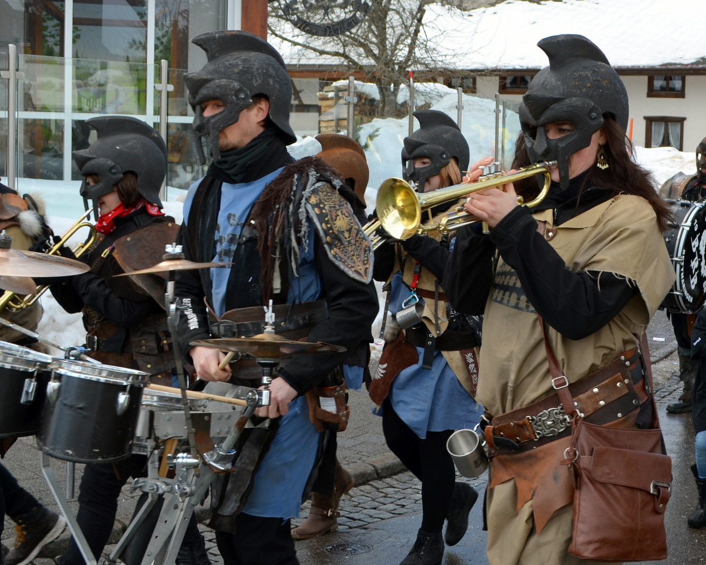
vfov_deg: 39.2
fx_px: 794
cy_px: 279
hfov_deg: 47.7
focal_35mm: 38
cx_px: 284
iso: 100
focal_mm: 22
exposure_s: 1/200
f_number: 7.1
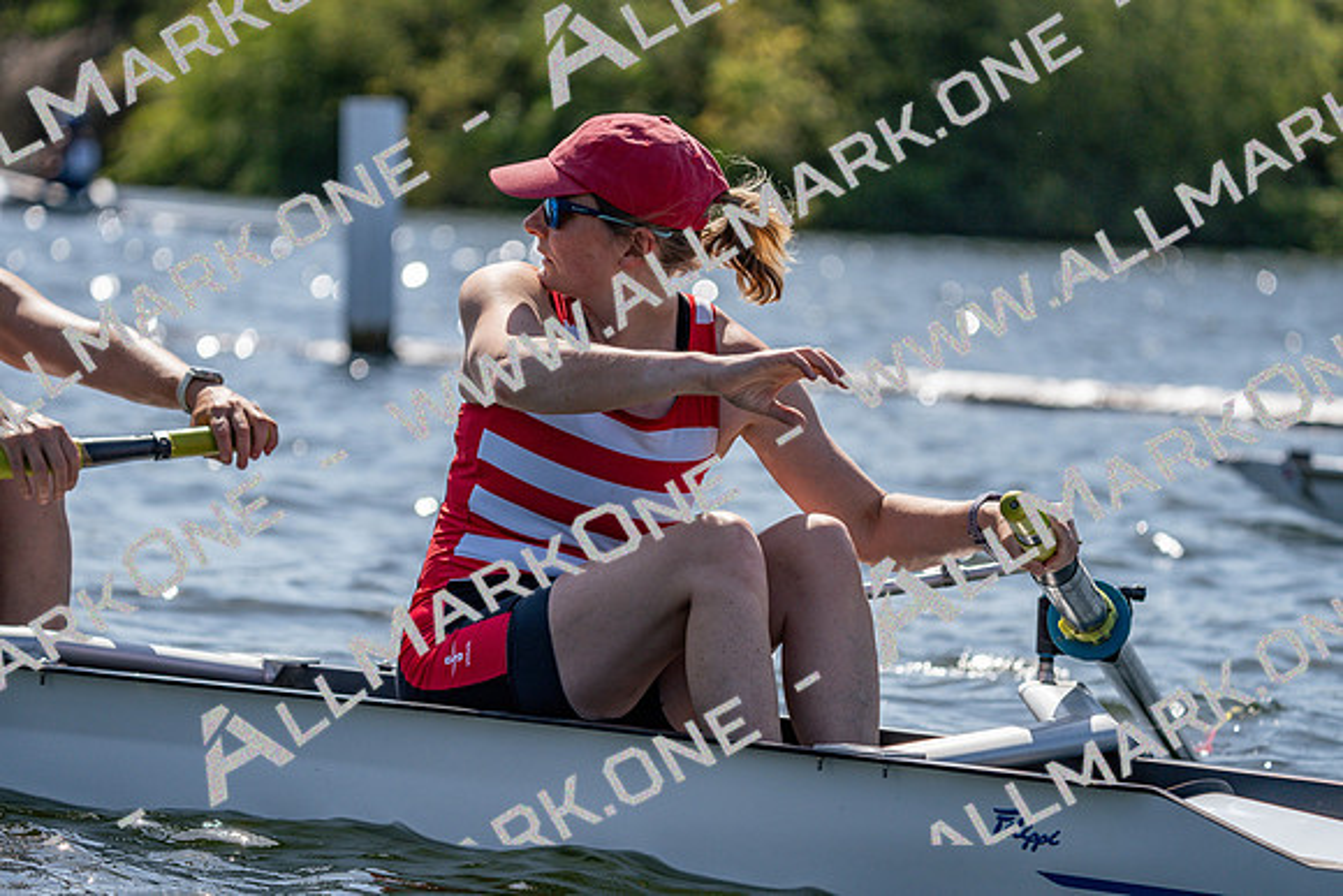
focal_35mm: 223
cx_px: 672
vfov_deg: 6.2
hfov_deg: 9.2
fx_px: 8321
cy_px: 448
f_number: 5.6
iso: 200
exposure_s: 1/2000
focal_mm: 223
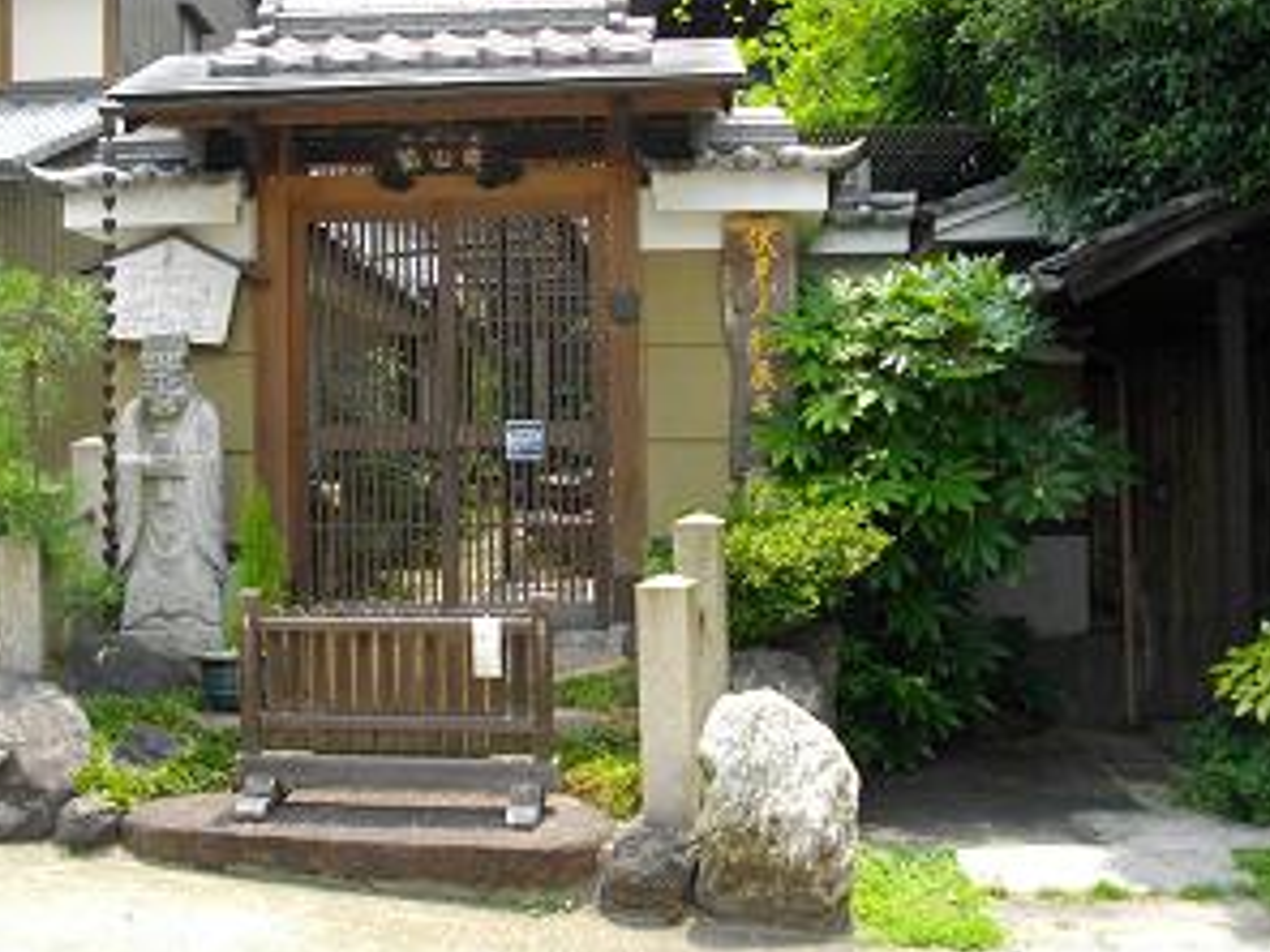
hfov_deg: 44.7
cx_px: 556
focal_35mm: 42
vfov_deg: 34.3
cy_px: 390
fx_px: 1541
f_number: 2.9
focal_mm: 5.7
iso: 100
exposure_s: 1/400
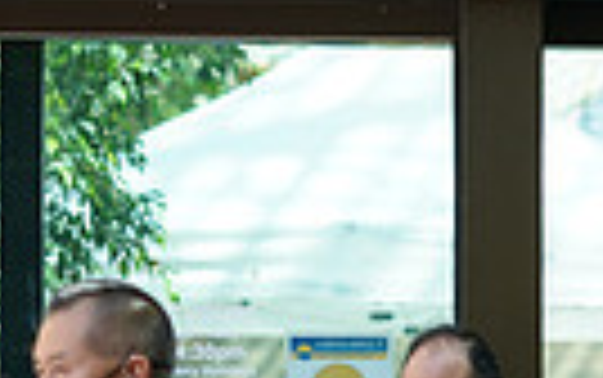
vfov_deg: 5.8
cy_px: 682
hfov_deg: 9.3
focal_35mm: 221
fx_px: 3635
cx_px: 756
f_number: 2
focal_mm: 50
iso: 200
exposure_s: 1/500
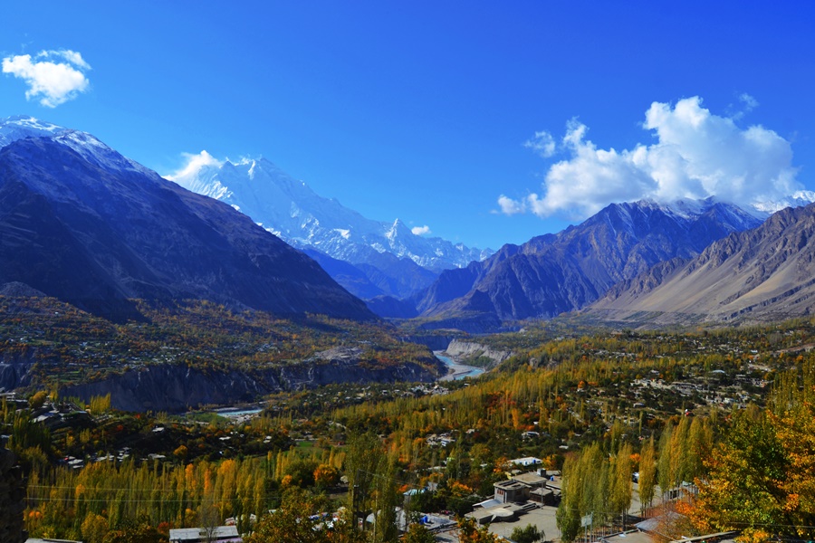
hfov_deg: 67.4
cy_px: 272
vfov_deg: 47.9
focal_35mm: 27
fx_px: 611
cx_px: 408
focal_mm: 18
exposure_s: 1/250
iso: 100
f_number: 8
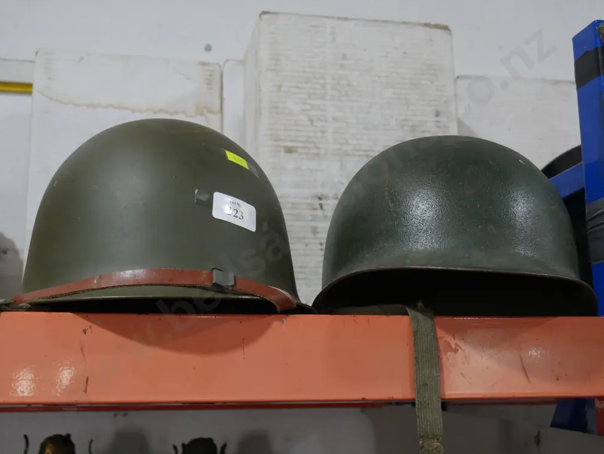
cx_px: 302
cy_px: 224
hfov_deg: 38.9
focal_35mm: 49
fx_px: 855
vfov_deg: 29.7
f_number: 5.2
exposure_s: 1/60
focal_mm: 24
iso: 1250
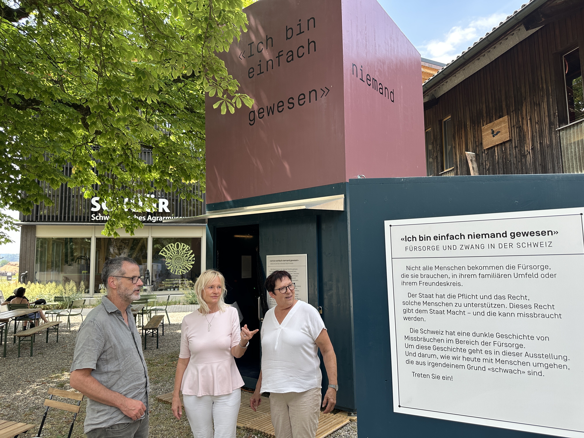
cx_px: 292
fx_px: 405
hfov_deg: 71.6
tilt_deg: +5.5
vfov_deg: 56.8
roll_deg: +1.1
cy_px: 219
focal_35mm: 24
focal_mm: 6.86
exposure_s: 1/729
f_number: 1.78
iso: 80
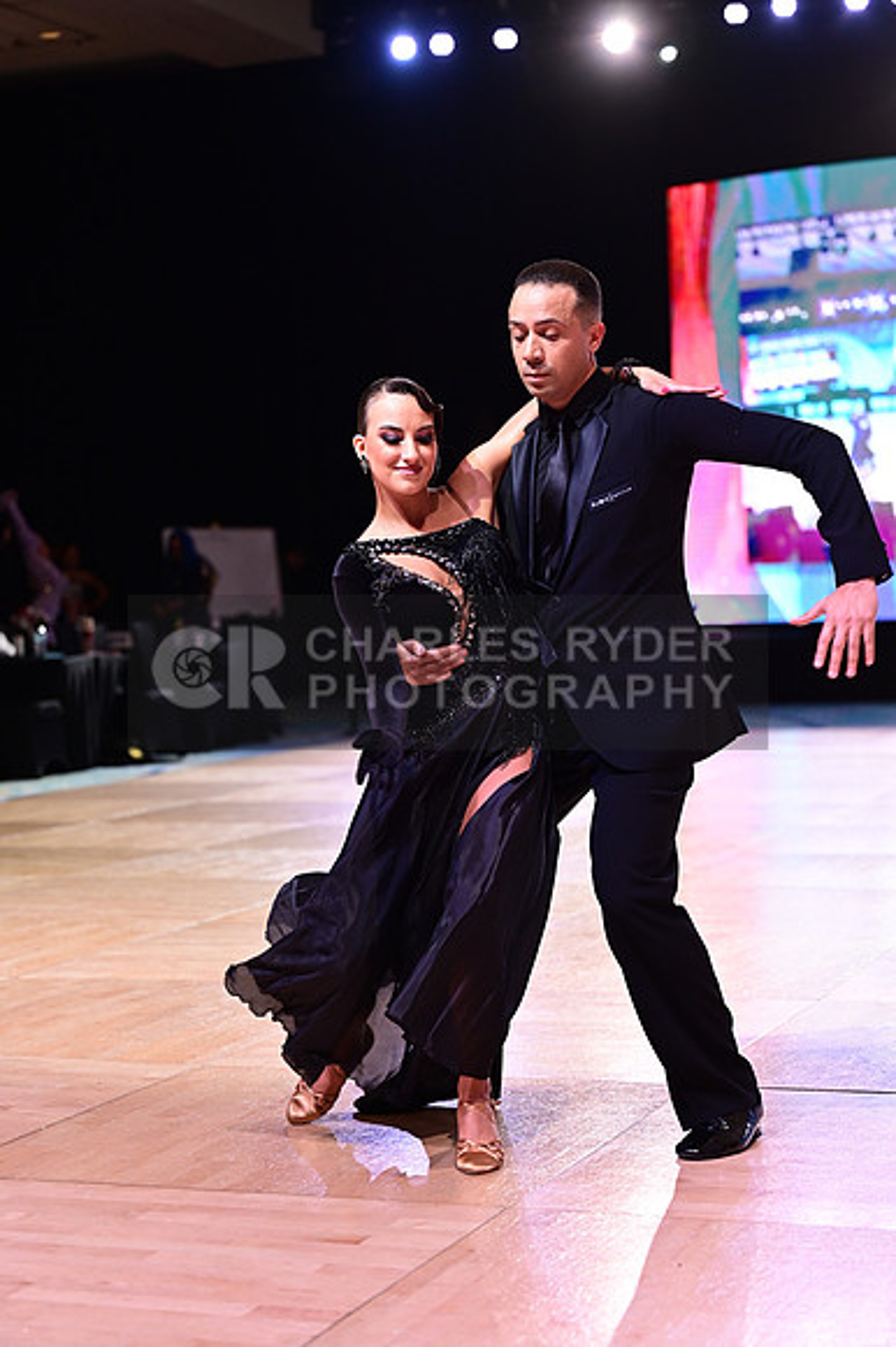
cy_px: 674
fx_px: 2616
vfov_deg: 28.9
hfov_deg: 19.4
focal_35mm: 70
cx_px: 448
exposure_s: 1/400
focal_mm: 70
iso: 1600
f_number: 2.8
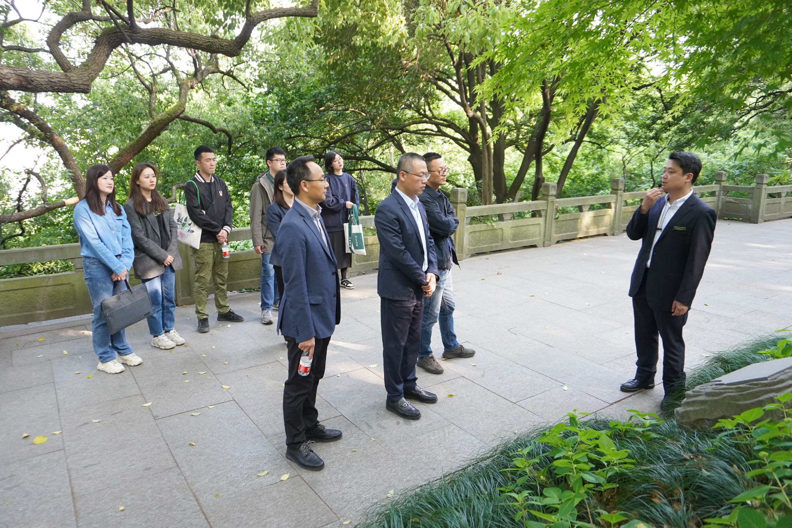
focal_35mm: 26
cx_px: 396
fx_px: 561
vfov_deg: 50.4
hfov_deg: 70.4
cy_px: 264
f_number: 4
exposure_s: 1/160
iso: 1000
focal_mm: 17
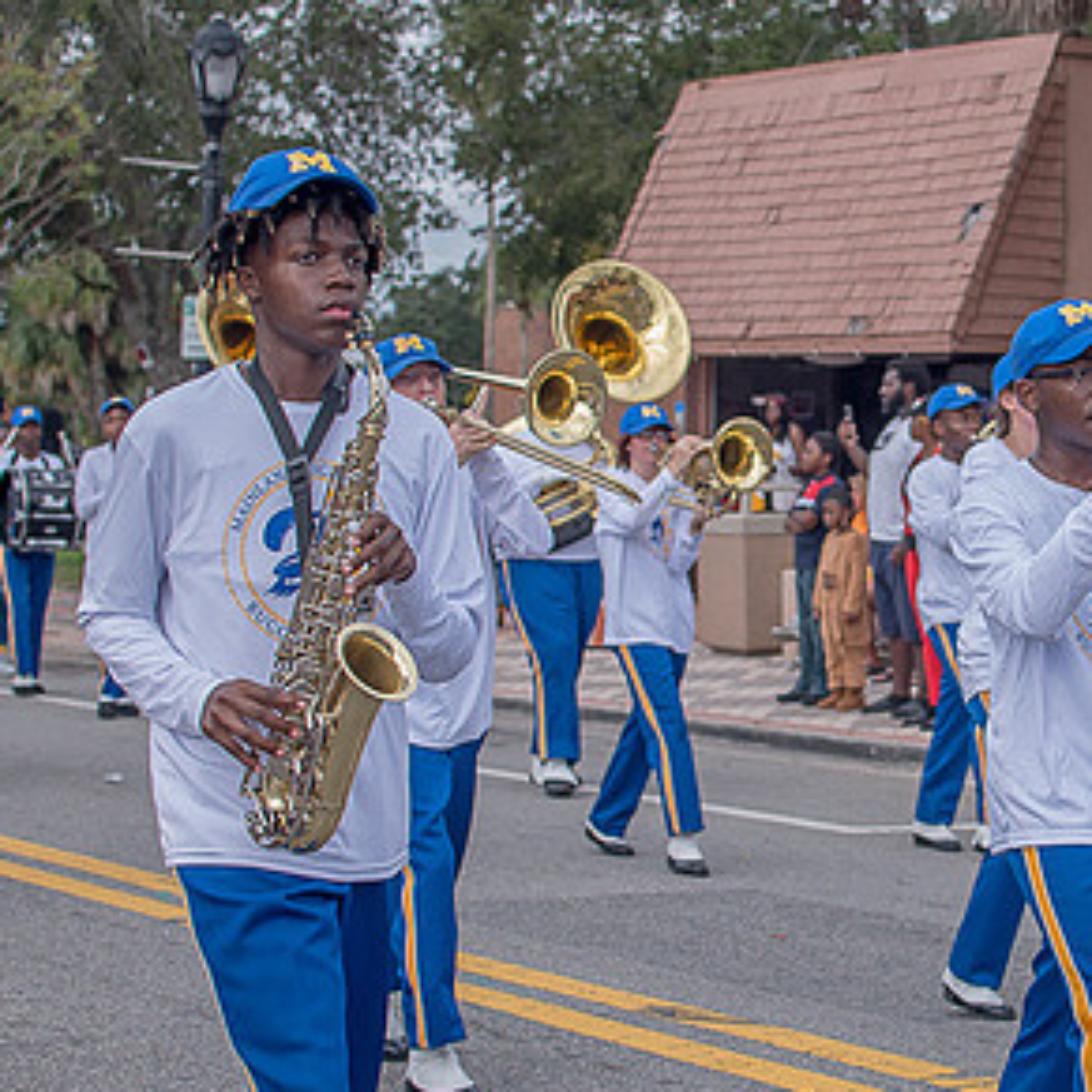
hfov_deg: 19.5
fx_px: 3141
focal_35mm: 88
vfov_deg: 19.7
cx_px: 893
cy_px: 542
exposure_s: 1/500
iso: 100
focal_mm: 35
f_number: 4
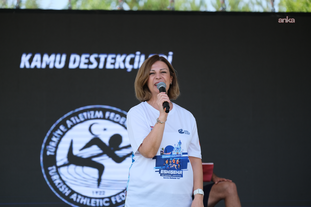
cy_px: 104
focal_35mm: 147
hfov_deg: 14.0
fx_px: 1270
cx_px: 156
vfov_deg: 9.3
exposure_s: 1/900
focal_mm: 98.2
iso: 320
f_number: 2.8
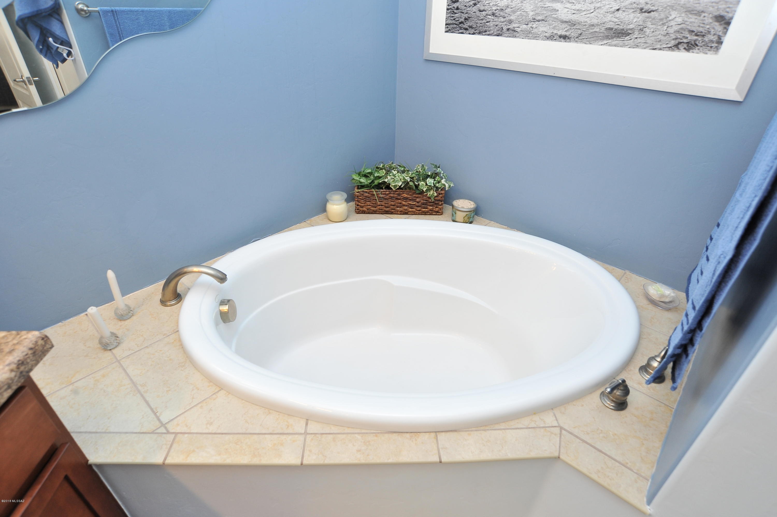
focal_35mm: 18
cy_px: 258
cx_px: 388
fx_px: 388
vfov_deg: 67.3
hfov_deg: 90.0
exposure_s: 1/40
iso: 640
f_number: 7.1
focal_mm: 18
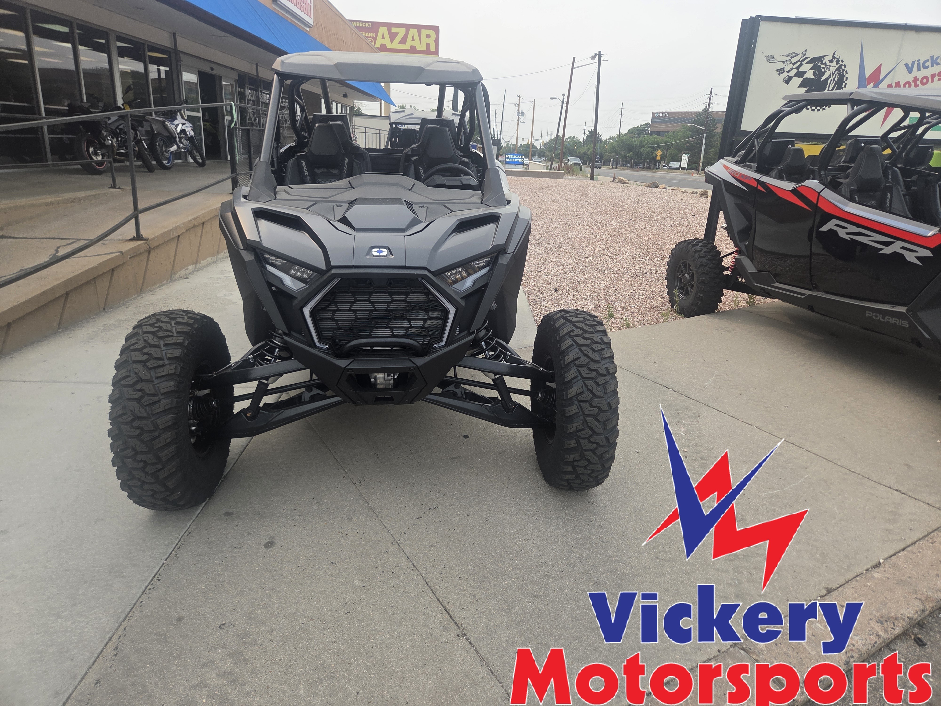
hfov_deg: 73.9
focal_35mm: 23
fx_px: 625
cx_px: 470
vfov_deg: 58.9
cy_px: 353
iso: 80
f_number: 1.8
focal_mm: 5.4
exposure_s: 1/2157
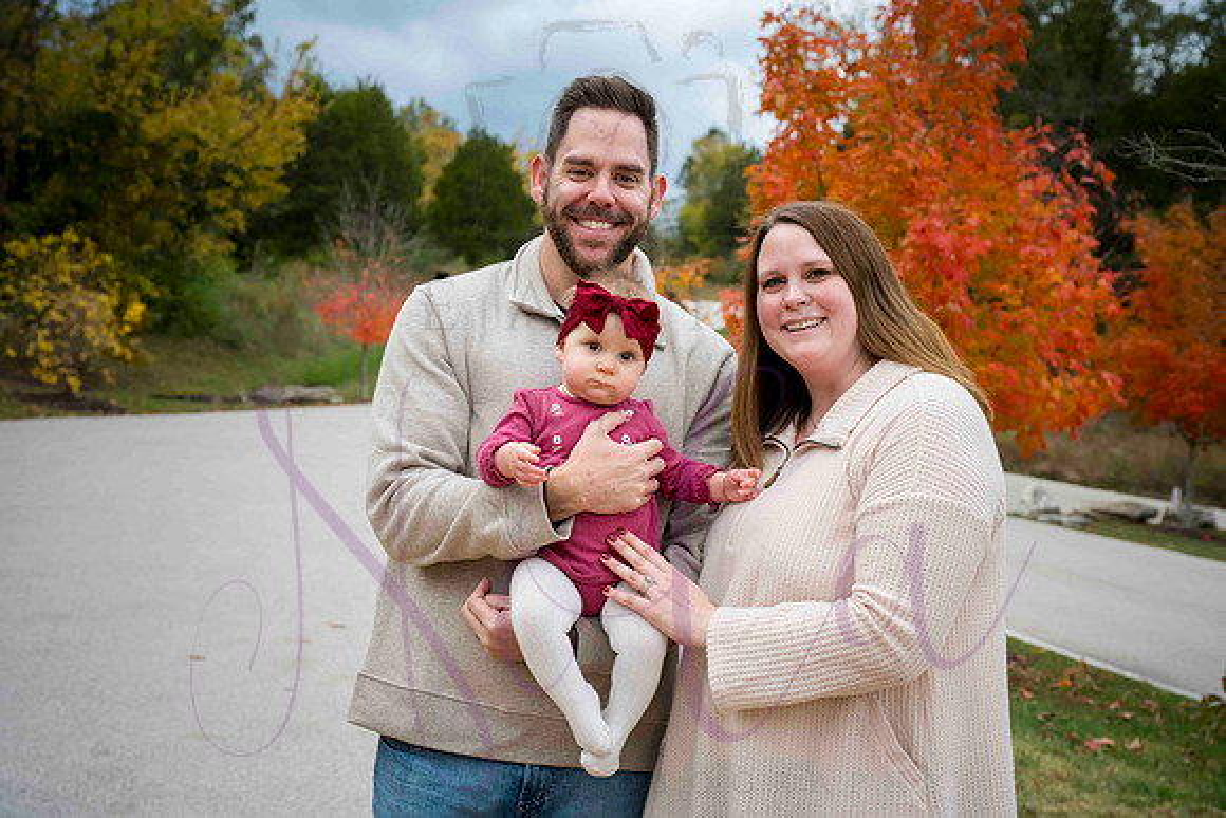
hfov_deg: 35.0
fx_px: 1942
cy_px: 409
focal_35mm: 57
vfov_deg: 23.8
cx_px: 613
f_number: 6.3
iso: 400
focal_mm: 57
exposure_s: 1/640
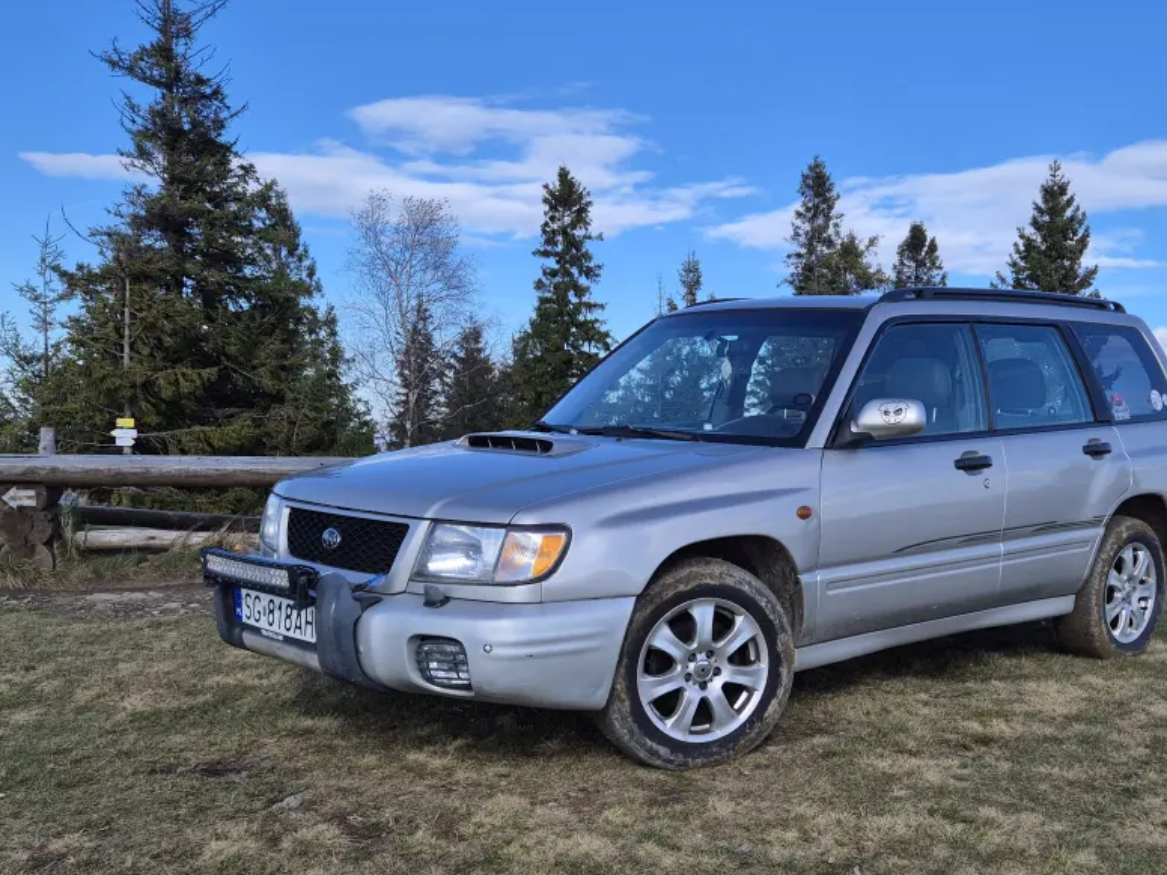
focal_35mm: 38
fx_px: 1281
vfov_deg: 37.3
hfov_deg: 48.7
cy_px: 578
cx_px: 697
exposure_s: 1/1272
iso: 25
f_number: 1.8
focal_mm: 5.4
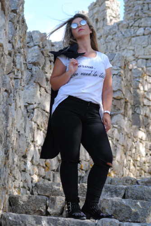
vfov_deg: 19.4
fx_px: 658
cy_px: 113
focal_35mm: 105
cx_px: 76
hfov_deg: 13.1
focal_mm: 70
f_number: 4.5
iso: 200
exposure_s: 1/320
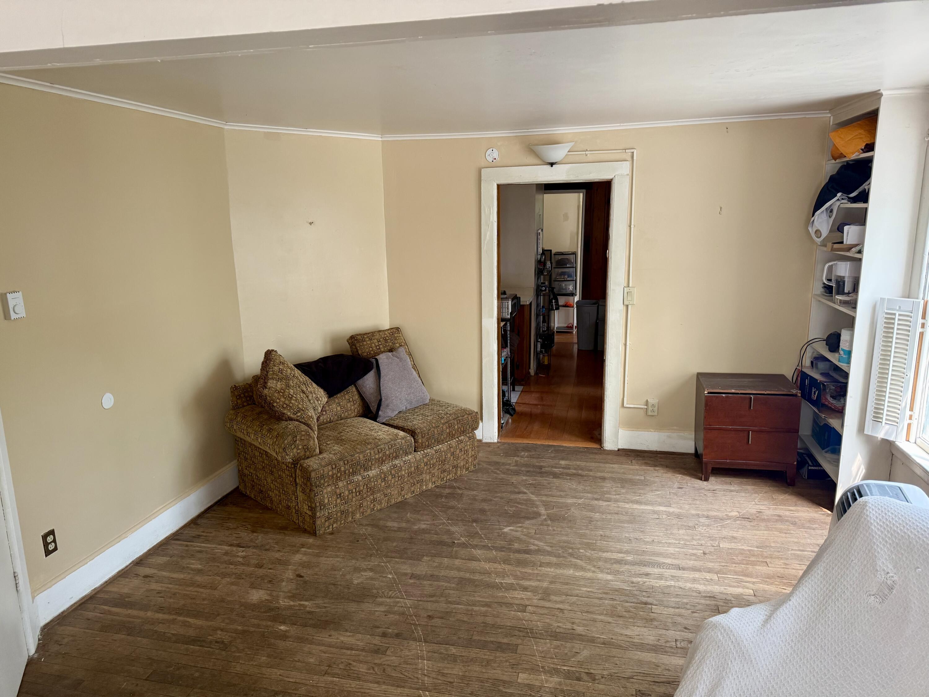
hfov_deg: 71.6
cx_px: 464
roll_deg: +0.6
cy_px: 348
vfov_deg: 56.8
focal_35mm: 24
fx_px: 644
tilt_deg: -11.5
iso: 250
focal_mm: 6.76
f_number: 1.78
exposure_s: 1/60
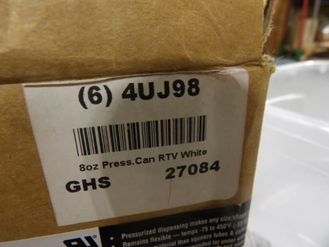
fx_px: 228
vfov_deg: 56.8
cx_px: 164
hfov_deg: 71.6
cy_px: 124
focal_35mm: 24
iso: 200
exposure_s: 1/28
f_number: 3.2
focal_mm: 4.3
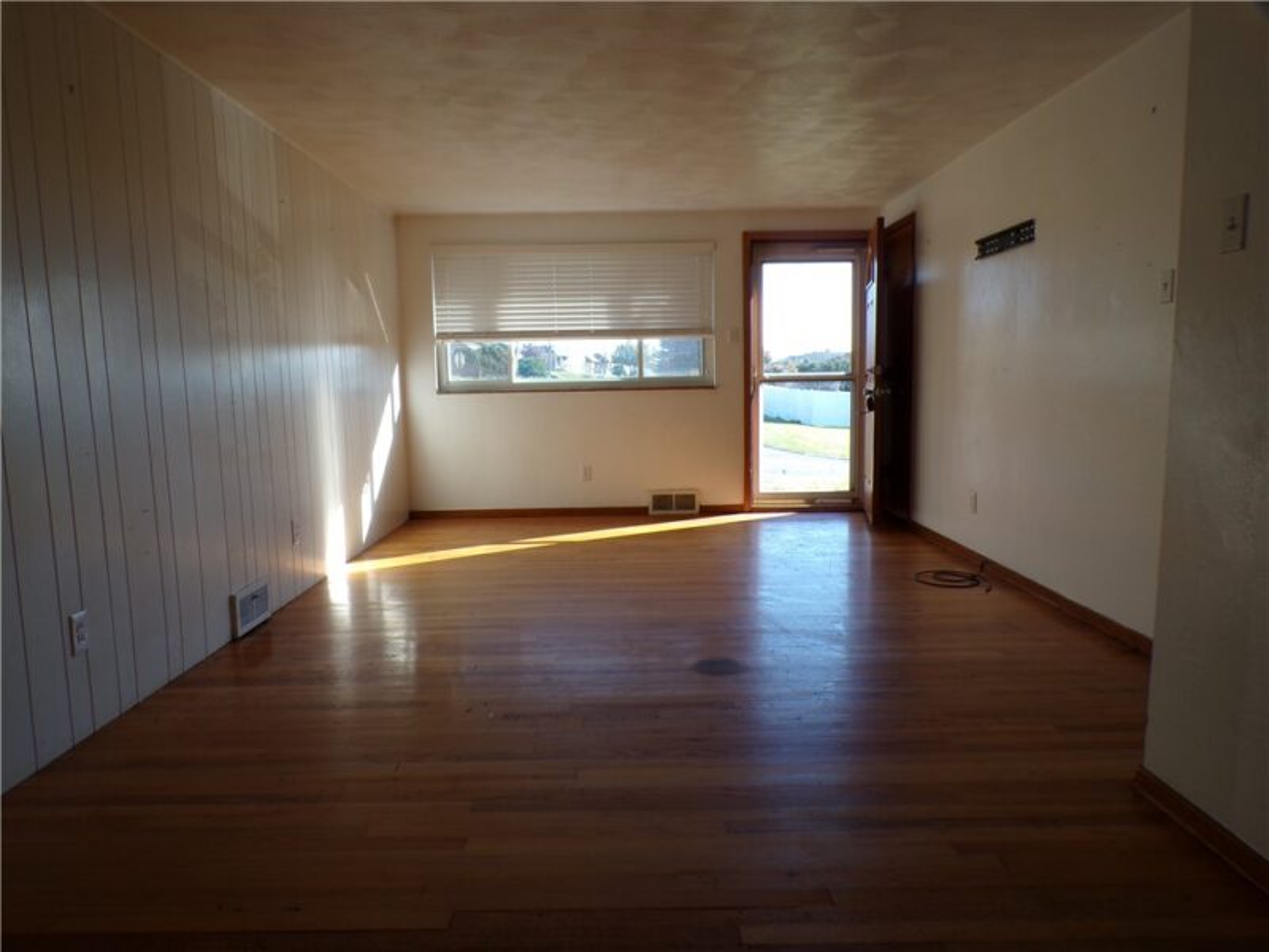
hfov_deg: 71.6
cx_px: 634
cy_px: 476
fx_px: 880
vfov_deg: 56.8
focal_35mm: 24
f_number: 4.4
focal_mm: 4.3
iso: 100
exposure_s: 1/85
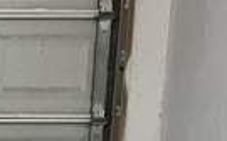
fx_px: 809
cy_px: 225
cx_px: -153
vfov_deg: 9.6
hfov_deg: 14.4
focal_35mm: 131
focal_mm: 5.7
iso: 500
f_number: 1.5
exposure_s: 1/30
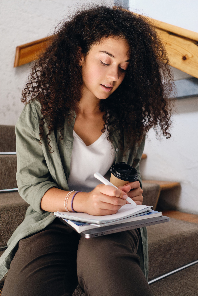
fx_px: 289
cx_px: 99
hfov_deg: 37.9
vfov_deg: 54.4
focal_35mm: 35
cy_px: 148
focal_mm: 23
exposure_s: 1/250
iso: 400
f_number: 2
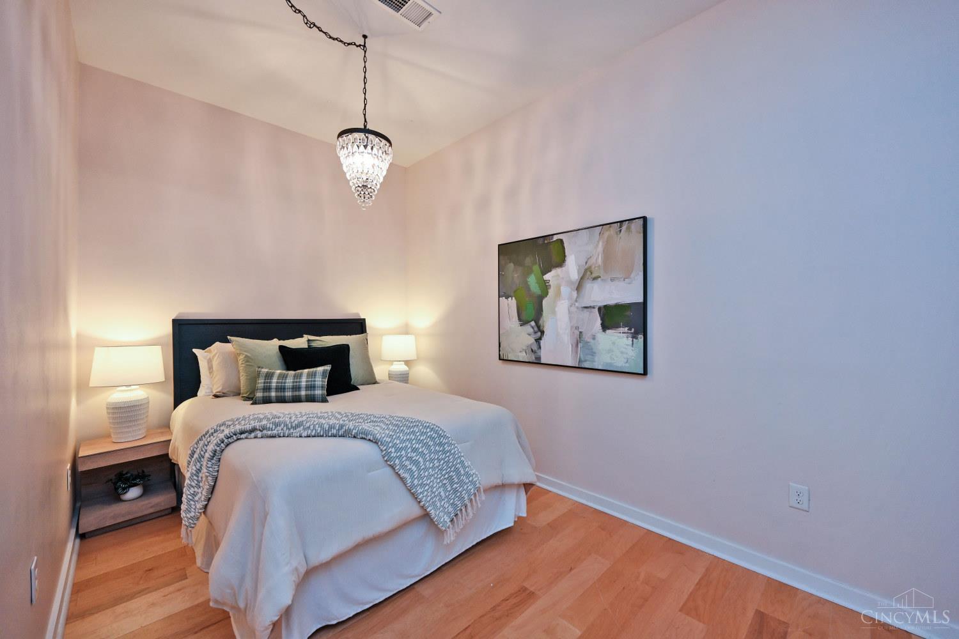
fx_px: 373
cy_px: 320
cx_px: 480
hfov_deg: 104.3
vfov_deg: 81.2
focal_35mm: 14
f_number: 4
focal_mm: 14
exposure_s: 1/60
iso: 360
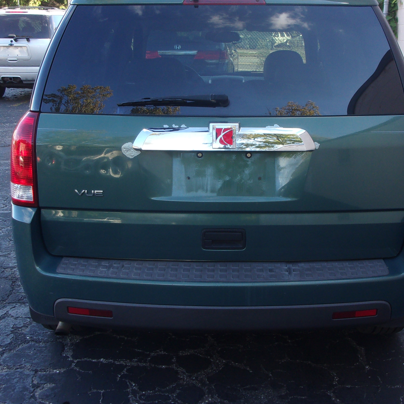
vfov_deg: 36.7
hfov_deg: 36.7
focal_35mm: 46
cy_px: 177
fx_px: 607
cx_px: 234
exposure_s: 1/75
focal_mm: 5.1
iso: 80
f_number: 3.9
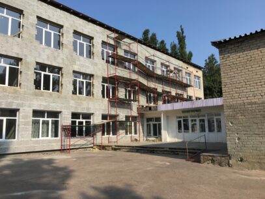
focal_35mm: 29
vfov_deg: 48.2
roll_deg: +0.8
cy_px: 100
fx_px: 222
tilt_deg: +10.0
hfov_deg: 61.7
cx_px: 132
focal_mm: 4.15
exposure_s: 1/1570
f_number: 2.2
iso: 25
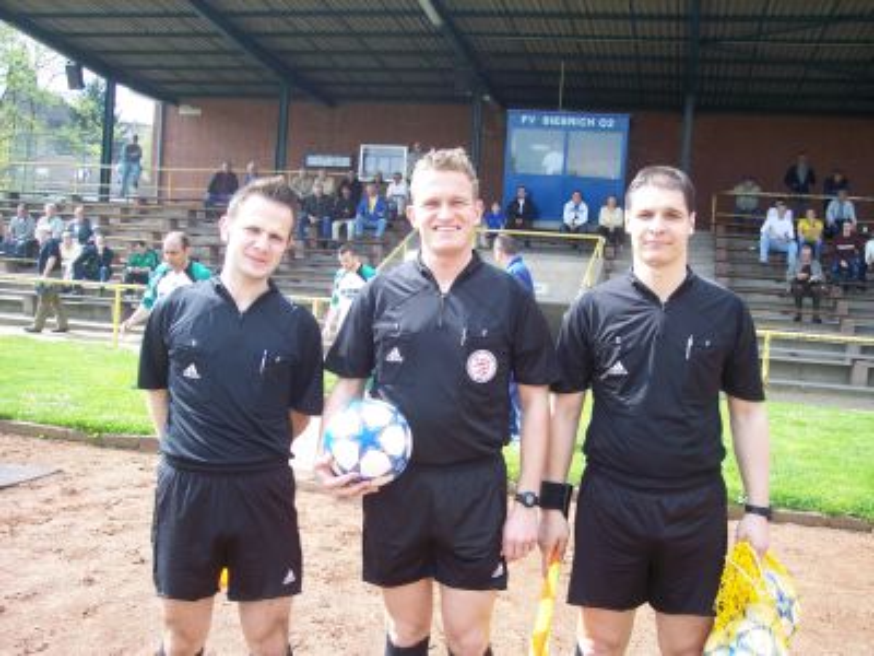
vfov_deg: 36.8
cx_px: 437
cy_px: 328
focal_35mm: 39
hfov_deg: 47.9
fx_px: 985
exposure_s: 1/180
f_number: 3.4
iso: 100
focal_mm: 8
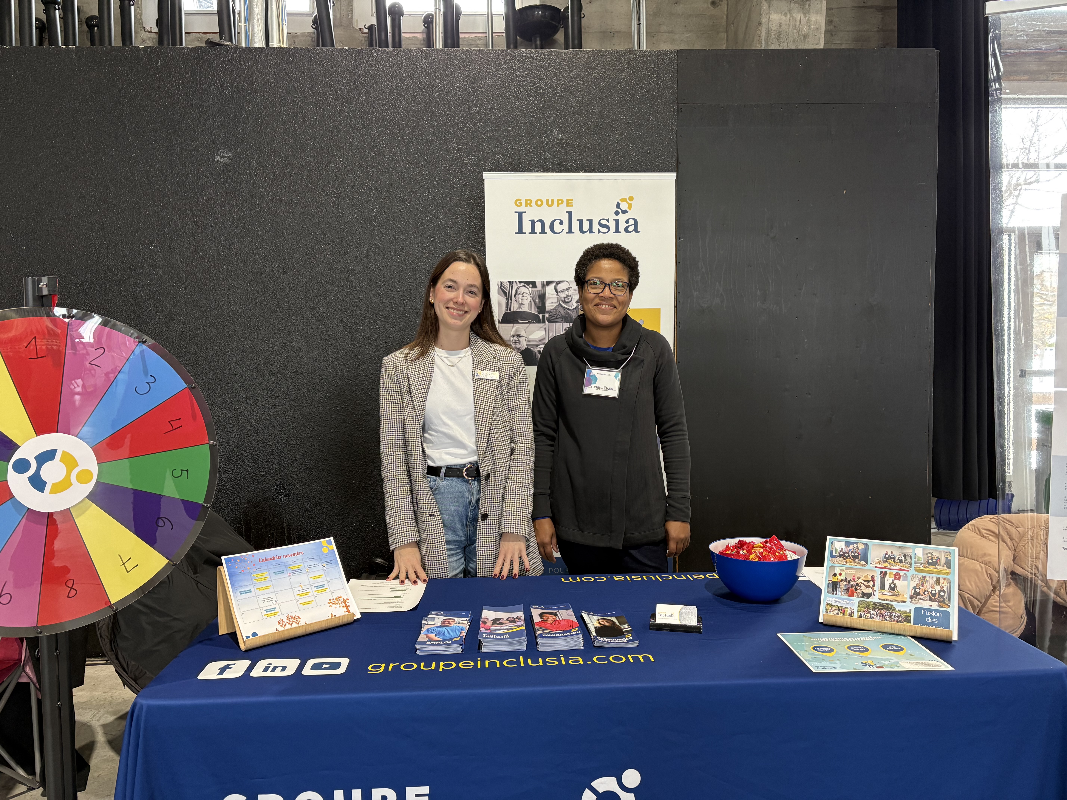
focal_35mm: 26
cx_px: 534
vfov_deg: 53.1
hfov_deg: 67.3
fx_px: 801
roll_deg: +1.2
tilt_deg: -1.6
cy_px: 400
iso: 160
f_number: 1.6
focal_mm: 5.96
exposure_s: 1/60
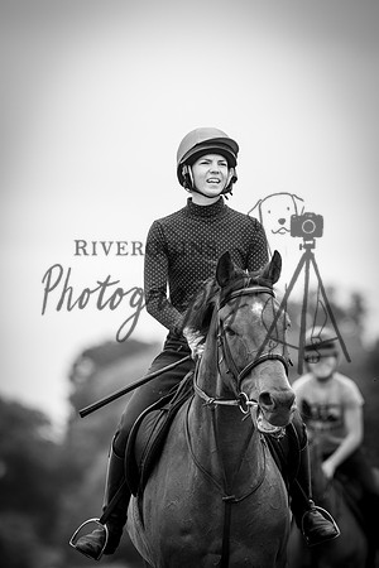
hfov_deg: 3.1
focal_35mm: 450
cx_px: 190
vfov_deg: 4.6
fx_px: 7106
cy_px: 284
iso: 360
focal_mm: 300
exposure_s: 1/800
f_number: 5
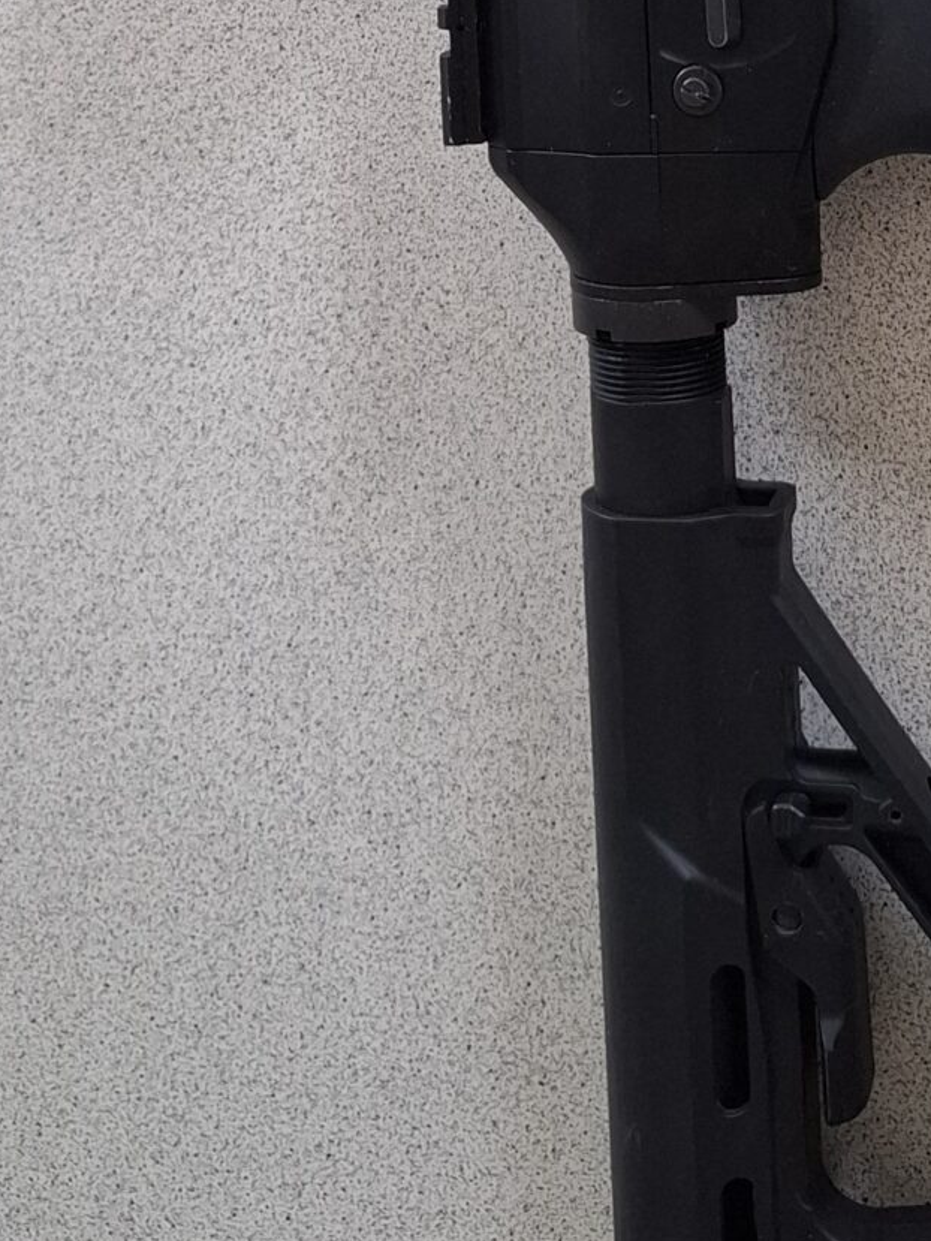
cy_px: -344
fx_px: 2545
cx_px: 638
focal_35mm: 71
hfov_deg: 20.6
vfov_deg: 24.2
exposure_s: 1/60
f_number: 1.8
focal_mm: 5.54
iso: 250
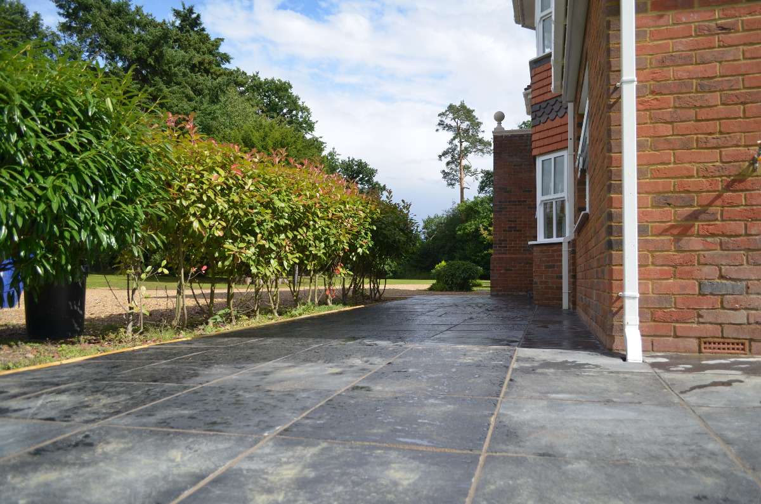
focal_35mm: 27
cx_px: 380
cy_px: 252
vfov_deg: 47.7
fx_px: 569
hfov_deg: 67.5
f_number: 3.5
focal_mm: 18
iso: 100
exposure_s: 1/800
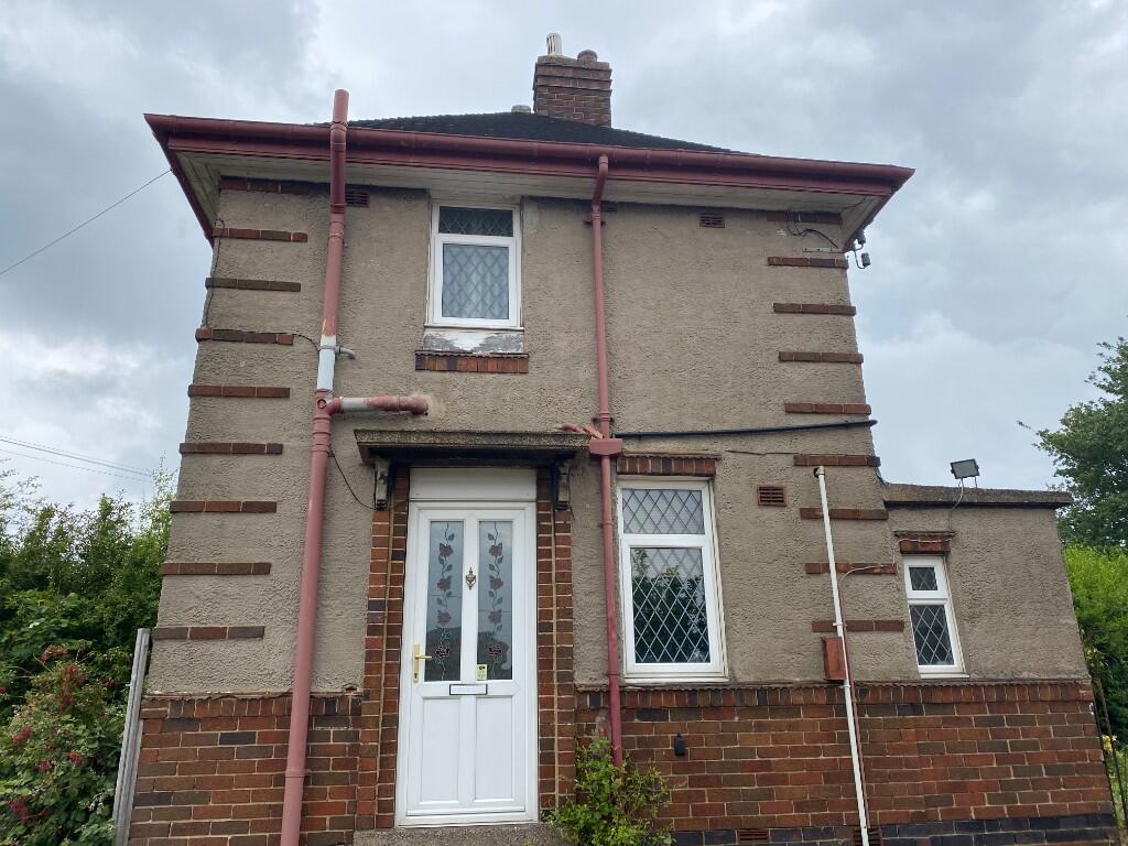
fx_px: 847
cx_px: 564
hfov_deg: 67.3
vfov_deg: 53.1
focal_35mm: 26
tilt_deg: +20.1
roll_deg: +0.9
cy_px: 423
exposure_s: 1/1653
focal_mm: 4.25
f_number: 1.8
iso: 32
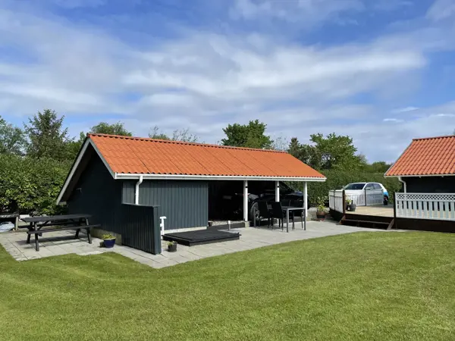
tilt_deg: +3.6
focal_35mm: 26
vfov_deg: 53.1
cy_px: 170
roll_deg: +0.3
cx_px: 228
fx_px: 342
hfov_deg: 67.3
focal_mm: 4.2
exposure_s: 1/3509
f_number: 1.6
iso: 32
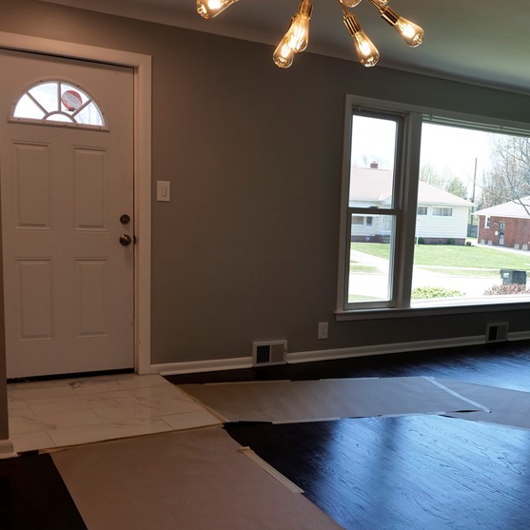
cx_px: 370
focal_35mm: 39
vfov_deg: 42.6
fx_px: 676
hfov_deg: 42.0
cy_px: 324
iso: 200
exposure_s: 1/200
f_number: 4
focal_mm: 12
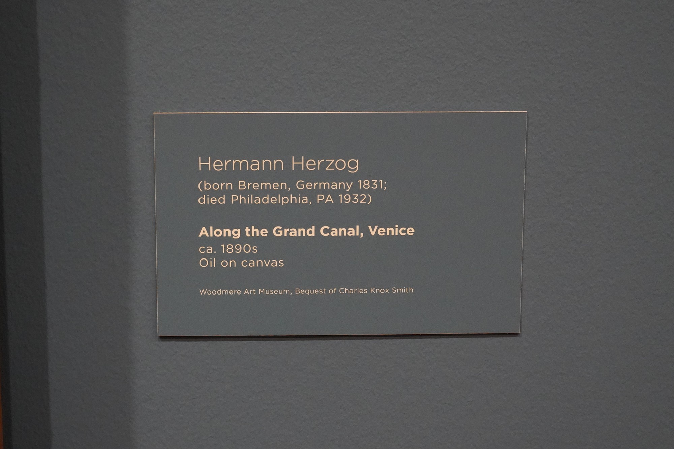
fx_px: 899
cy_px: 224
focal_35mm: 48
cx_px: 337
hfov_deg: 41.1
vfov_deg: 28.1
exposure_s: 1/100
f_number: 5.6
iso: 8000
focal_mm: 48
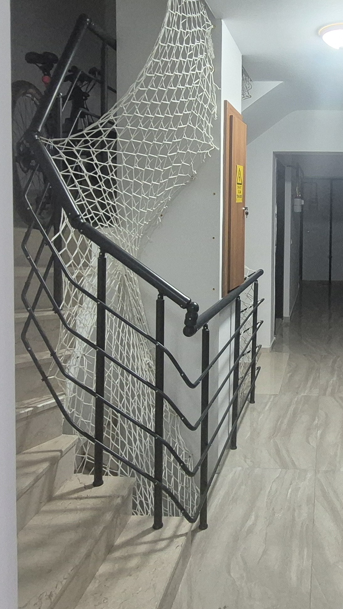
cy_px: 222
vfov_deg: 64.9
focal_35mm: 29
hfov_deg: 37.5
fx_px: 469
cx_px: 311
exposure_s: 1/50
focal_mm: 1.74
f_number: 2.2
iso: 500
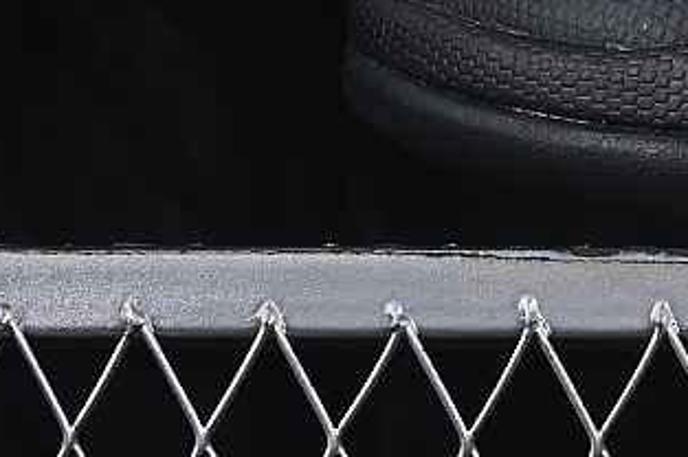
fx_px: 4945
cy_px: -246
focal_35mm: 259
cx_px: 1156
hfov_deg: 7.8
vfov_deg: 5.2
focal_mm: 50
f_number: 8
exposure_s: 1/60
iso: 160
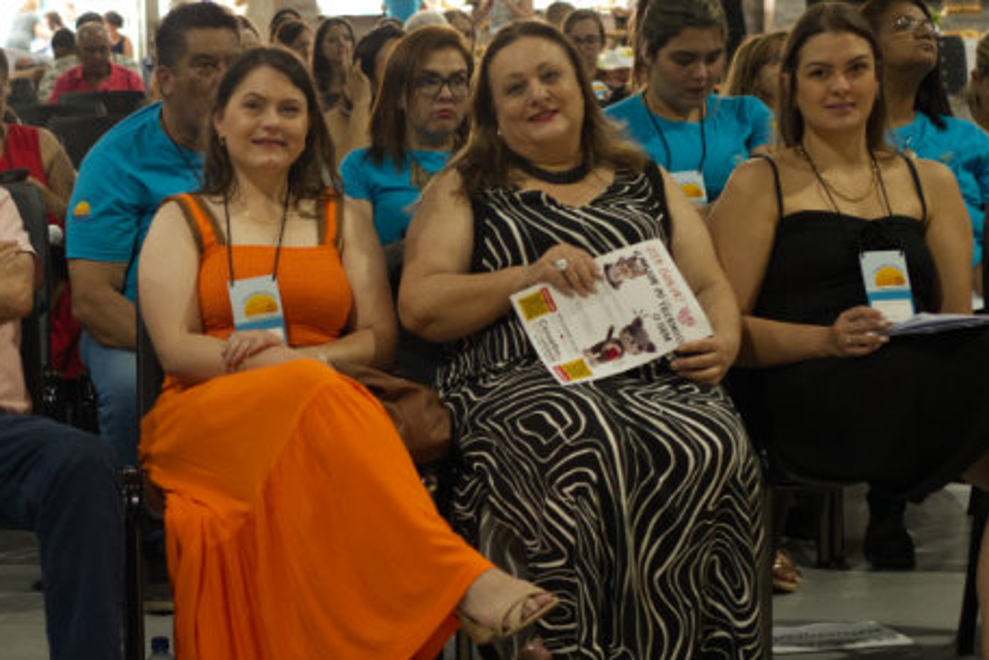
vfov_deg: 14.7
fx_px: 2528
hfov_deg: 21.7
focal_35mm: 92
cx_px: 110
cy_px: 603
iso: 2000
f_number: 2.8
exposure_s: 1/100
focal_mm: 35
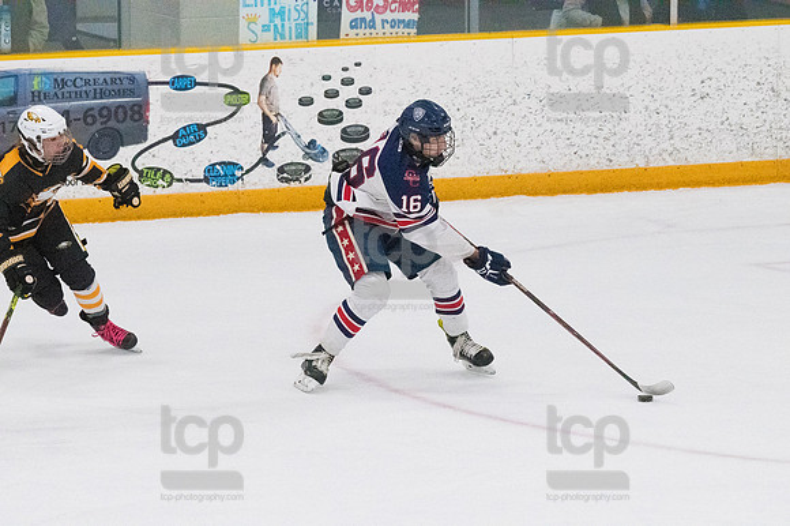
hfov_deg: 7.2
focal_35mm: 285
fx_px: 6250
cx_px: 395
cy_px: 263
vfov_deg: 4.8
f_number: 5
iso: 8000
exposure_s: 1/1600
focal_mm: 190
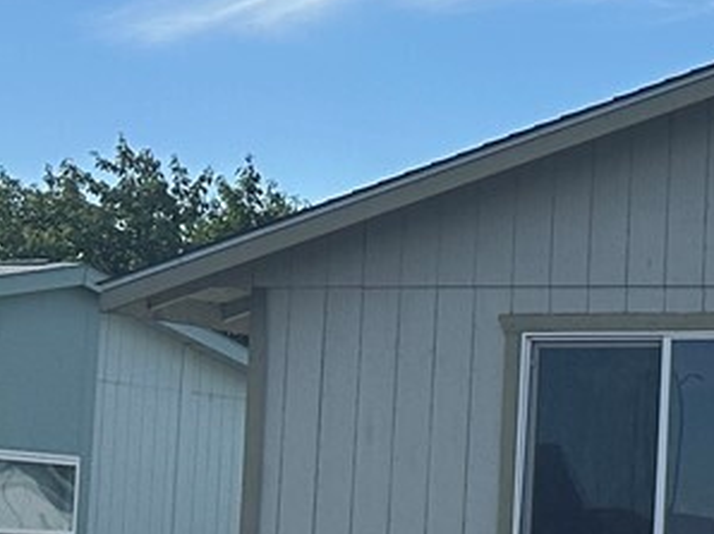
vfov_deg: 11.5
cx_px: 1608
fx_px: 2659
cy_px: 369
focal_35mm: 129
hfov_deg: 12.6
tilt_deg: +6.6
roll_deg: -0.6
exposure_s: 1/6623
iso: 80
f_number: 1.78
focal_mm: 6.86
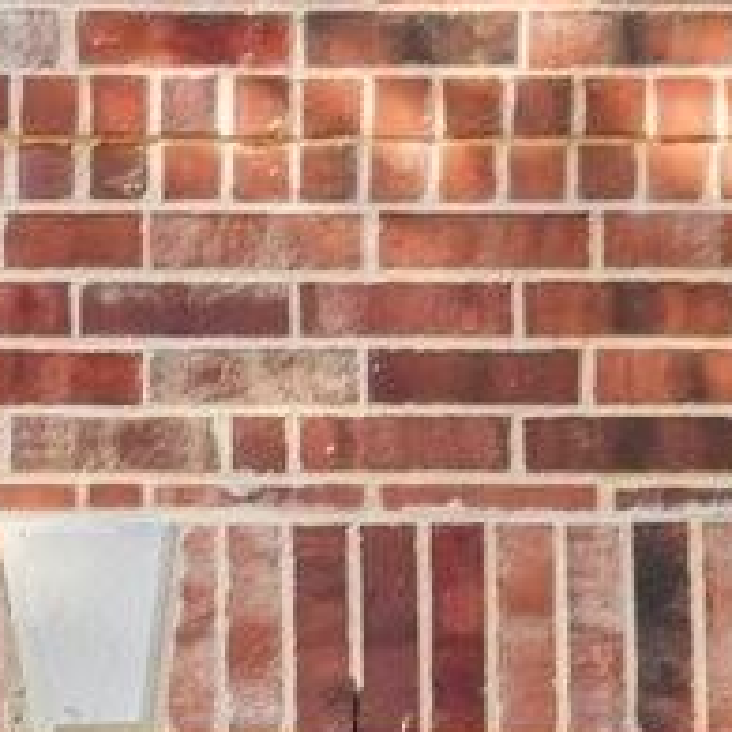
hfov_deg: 5.6
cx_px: -2399
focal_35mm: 259
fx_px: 6196
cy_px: 2318
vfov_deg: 6.2
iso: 100
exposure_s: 1/30
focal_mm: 29
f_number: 8
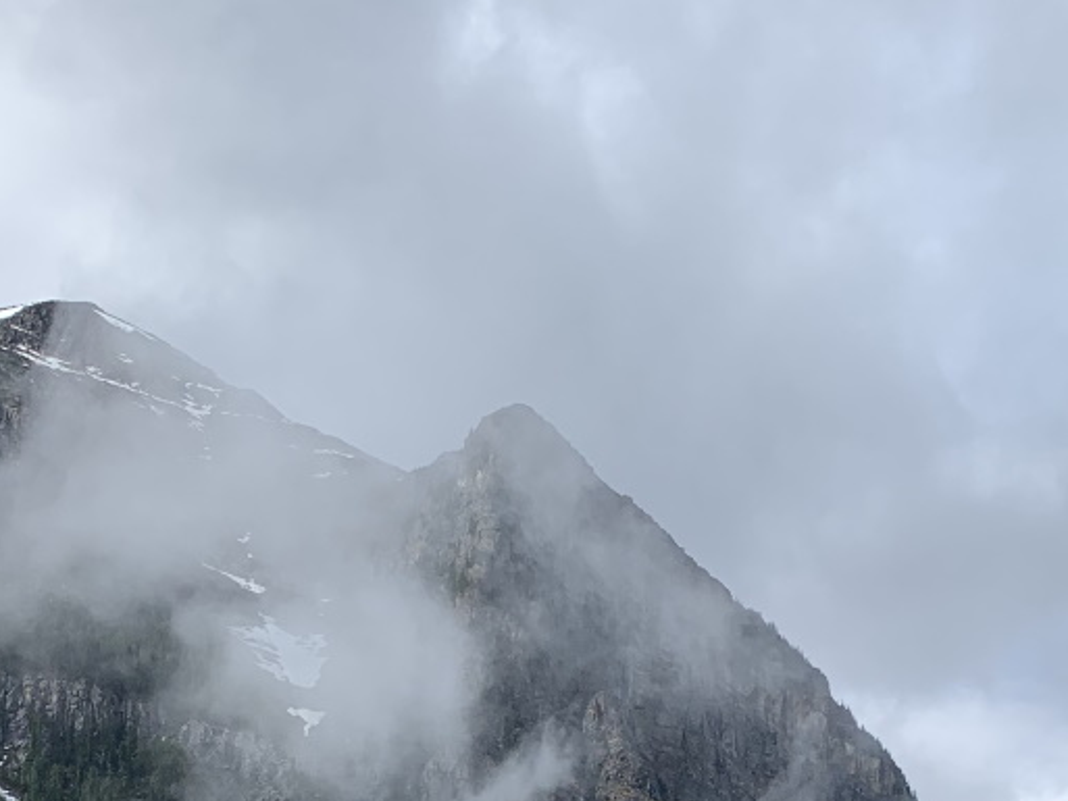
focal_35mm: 76
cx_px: 550
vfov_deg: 17.7
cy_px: 1137
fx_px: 2345
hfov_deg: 25.7
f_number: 1.8
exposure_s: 1/2257
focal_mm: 4.25
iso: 25
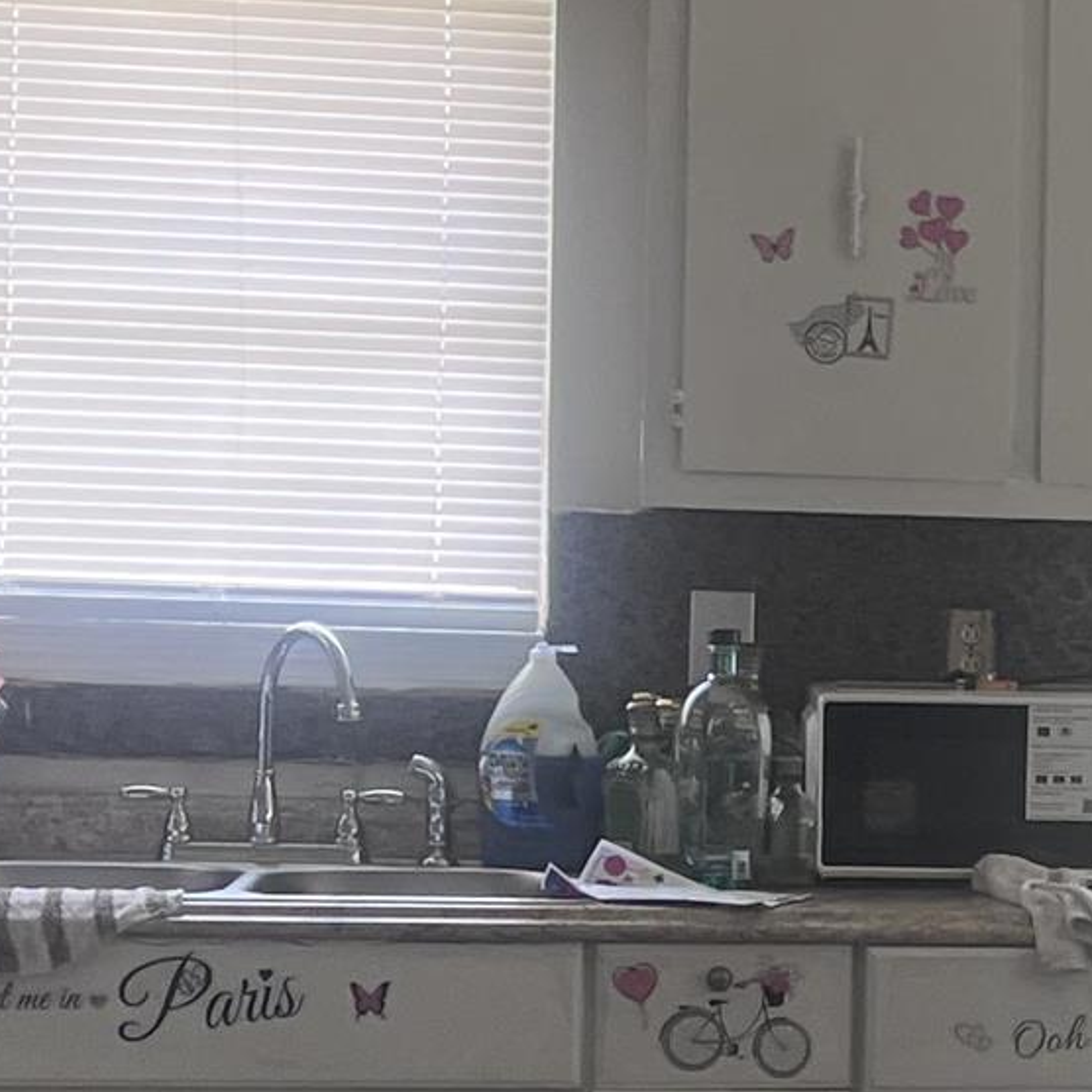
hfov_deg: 13.4
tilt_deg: -2.6
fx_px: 4533
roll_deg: -2.0
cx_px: 1324
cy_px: 719
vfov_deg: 13.7
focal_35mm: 127
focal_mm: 5.7
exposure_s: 1/121
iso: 100
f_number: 1.5
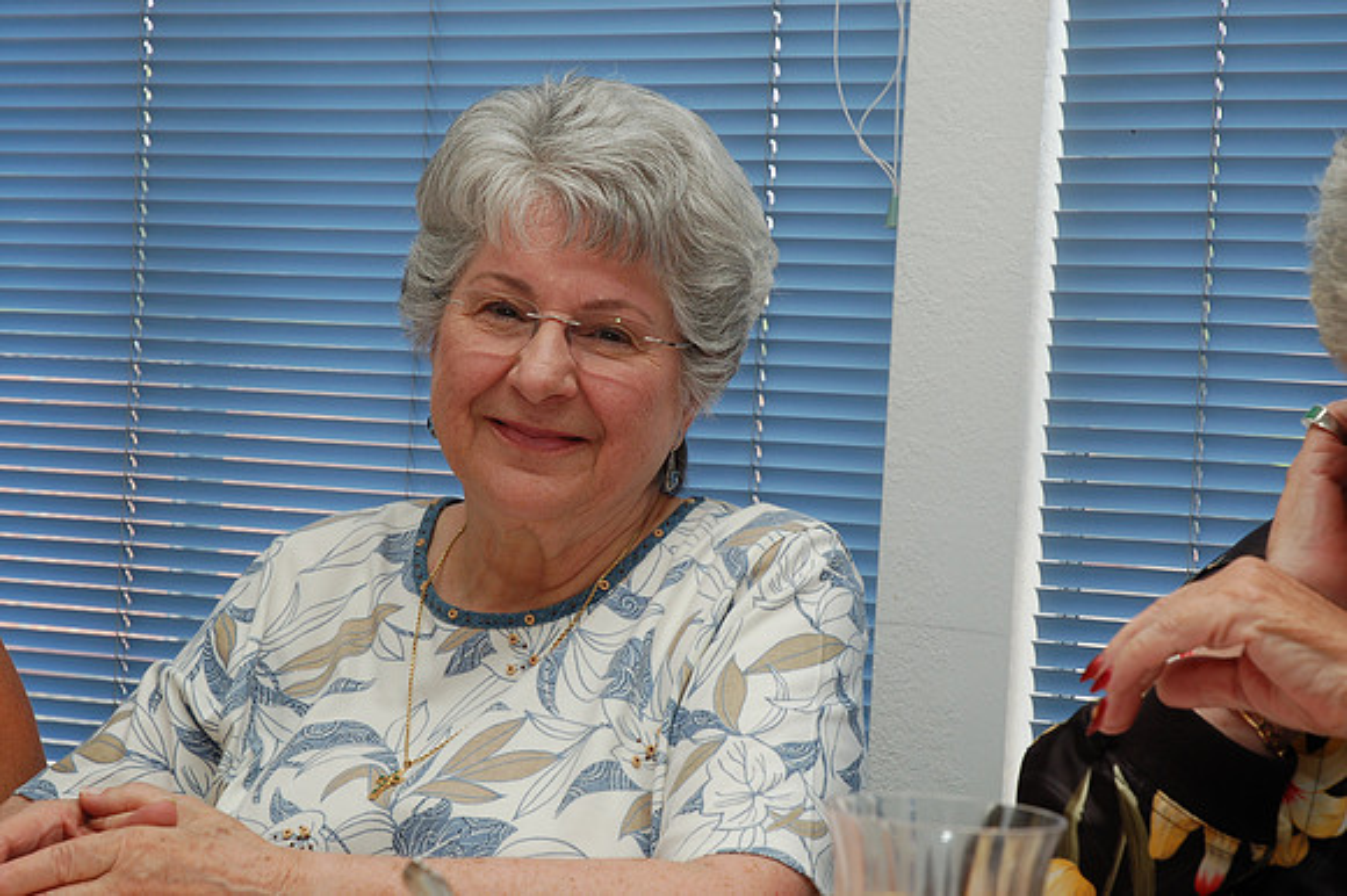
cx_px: 674
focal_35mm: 82
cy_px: 448
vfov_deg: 16.5
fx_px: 3085
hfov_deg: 24.6
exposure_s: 1/60
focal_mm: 55
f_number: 8
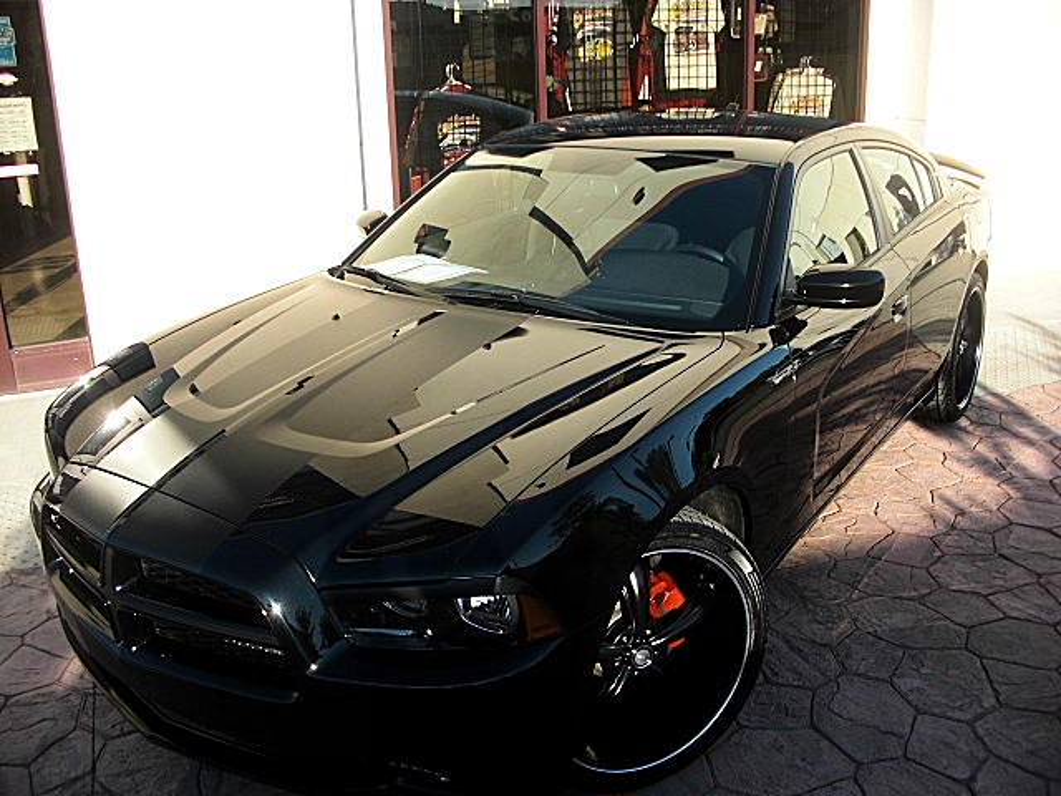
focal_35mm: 36
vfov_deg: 39.7
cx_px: 530
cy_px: 398
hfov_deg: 51.4
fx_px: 1103
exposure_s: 1/320
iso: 50
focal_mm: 6.3
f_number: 2.8
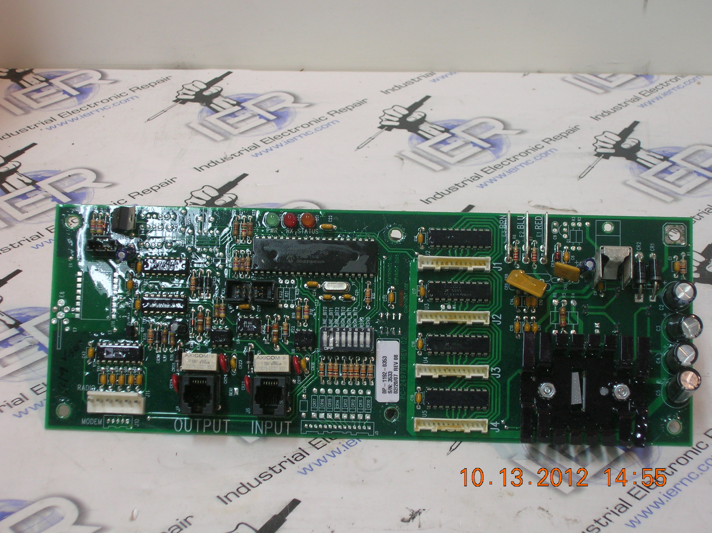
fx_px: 1356
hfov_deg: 29.4
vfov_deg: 22.2
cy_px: 266
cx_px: 356
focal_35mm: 66
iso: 81
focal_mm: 11
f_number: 3.8
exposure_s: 1/5.2
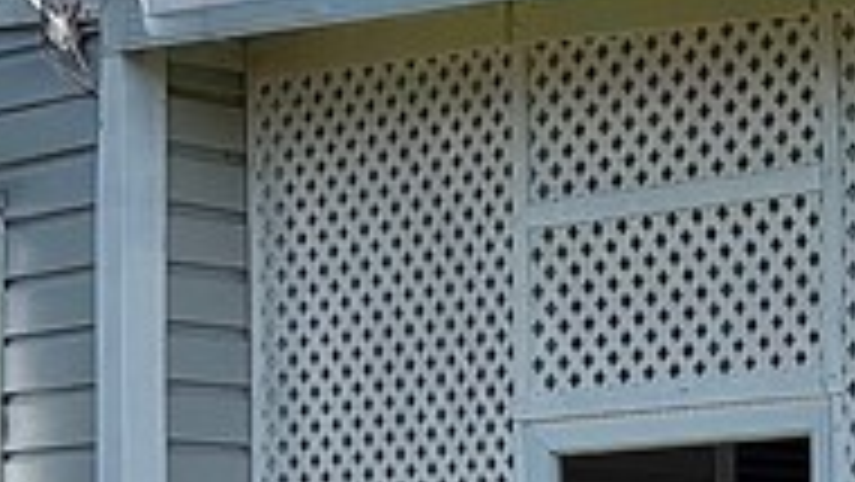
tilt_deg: +1.0
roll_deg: +0.7
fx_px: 3198
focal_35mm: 141
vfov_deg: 8.5
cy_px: 676
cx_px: 1836
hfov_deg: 12.8
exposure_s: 1/7353
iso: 80
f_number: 1.78
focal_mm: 6.76
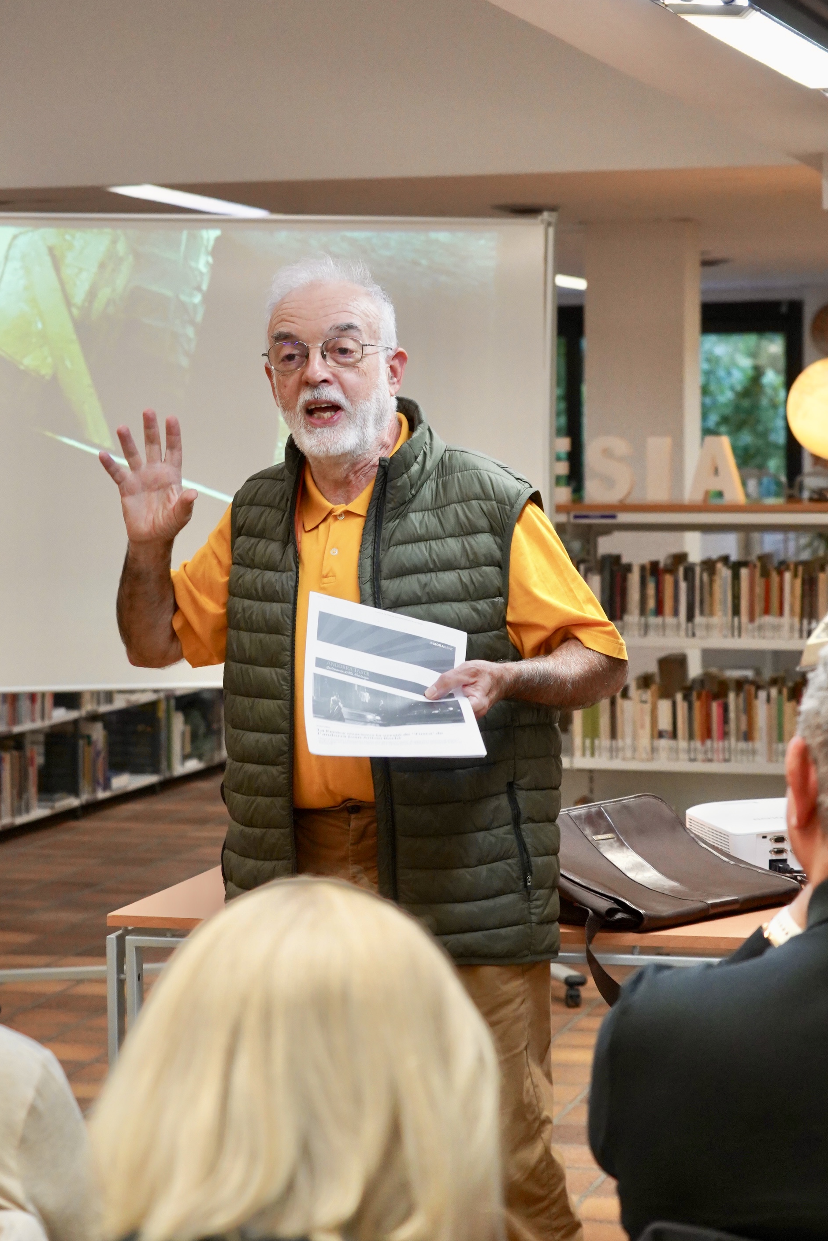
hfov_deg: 15.5
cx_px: 330
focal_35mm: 88
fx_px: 3035
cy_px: 538
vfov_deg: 23.1
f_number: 5
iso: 3200
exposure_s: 1/160
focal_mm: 63
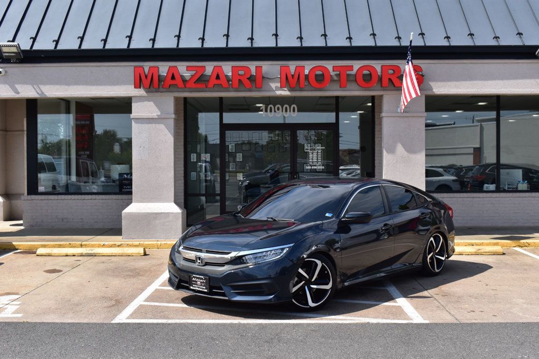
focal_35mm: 46
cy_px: 180
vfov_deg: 28.9
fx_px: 696
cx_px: 270
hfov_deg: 42.3
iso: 360
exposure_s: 1/500
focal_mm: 31
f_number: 11
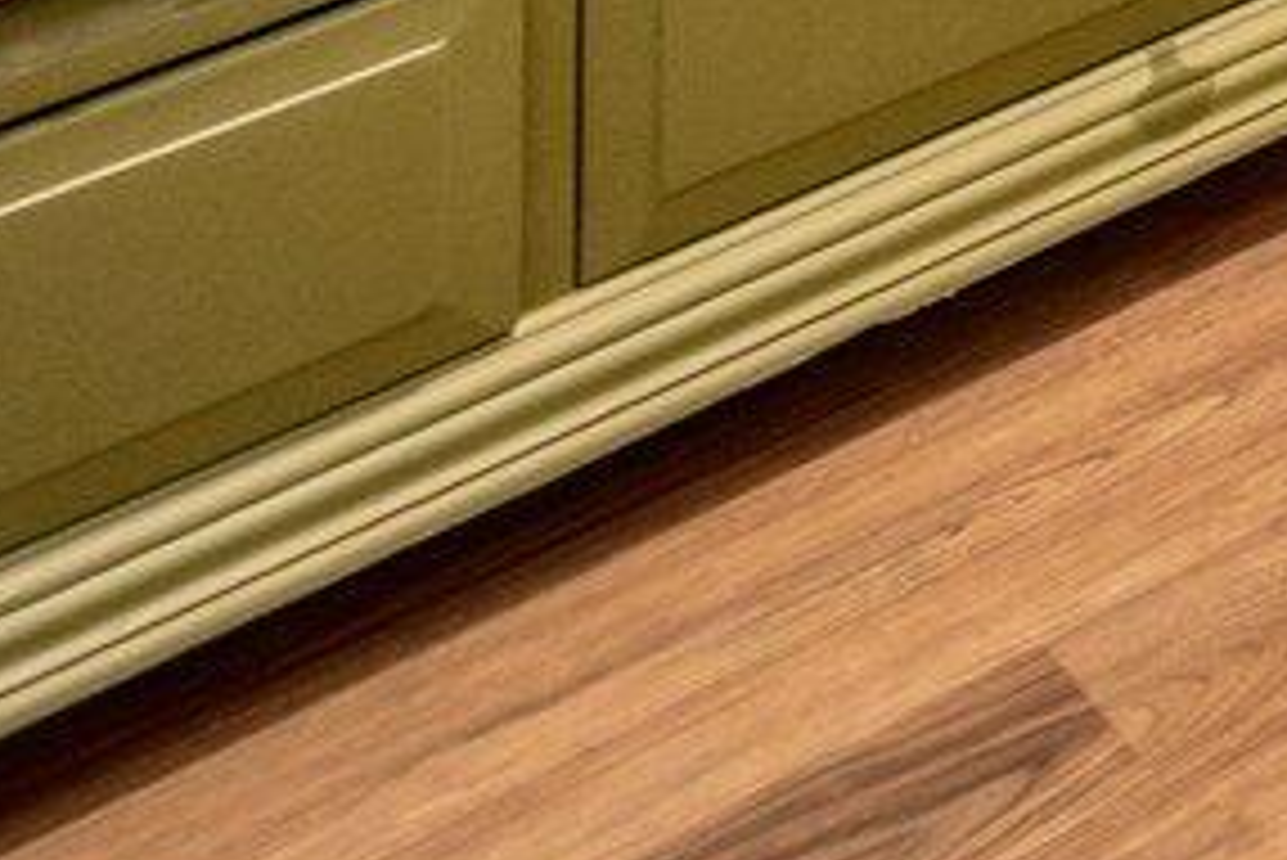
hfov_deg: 11.3
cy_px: -2055
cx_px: 3924
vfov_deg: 9.5
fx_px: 3326
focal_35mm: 93
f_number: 7.1
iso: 640
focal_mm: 13
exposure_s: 1/15
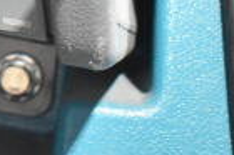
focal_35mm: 170
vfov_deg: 7.7
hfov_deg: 11.2
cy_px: -171
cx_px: -204
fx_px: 1104
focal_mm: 26
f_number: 4
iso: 4500
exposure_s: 1/40
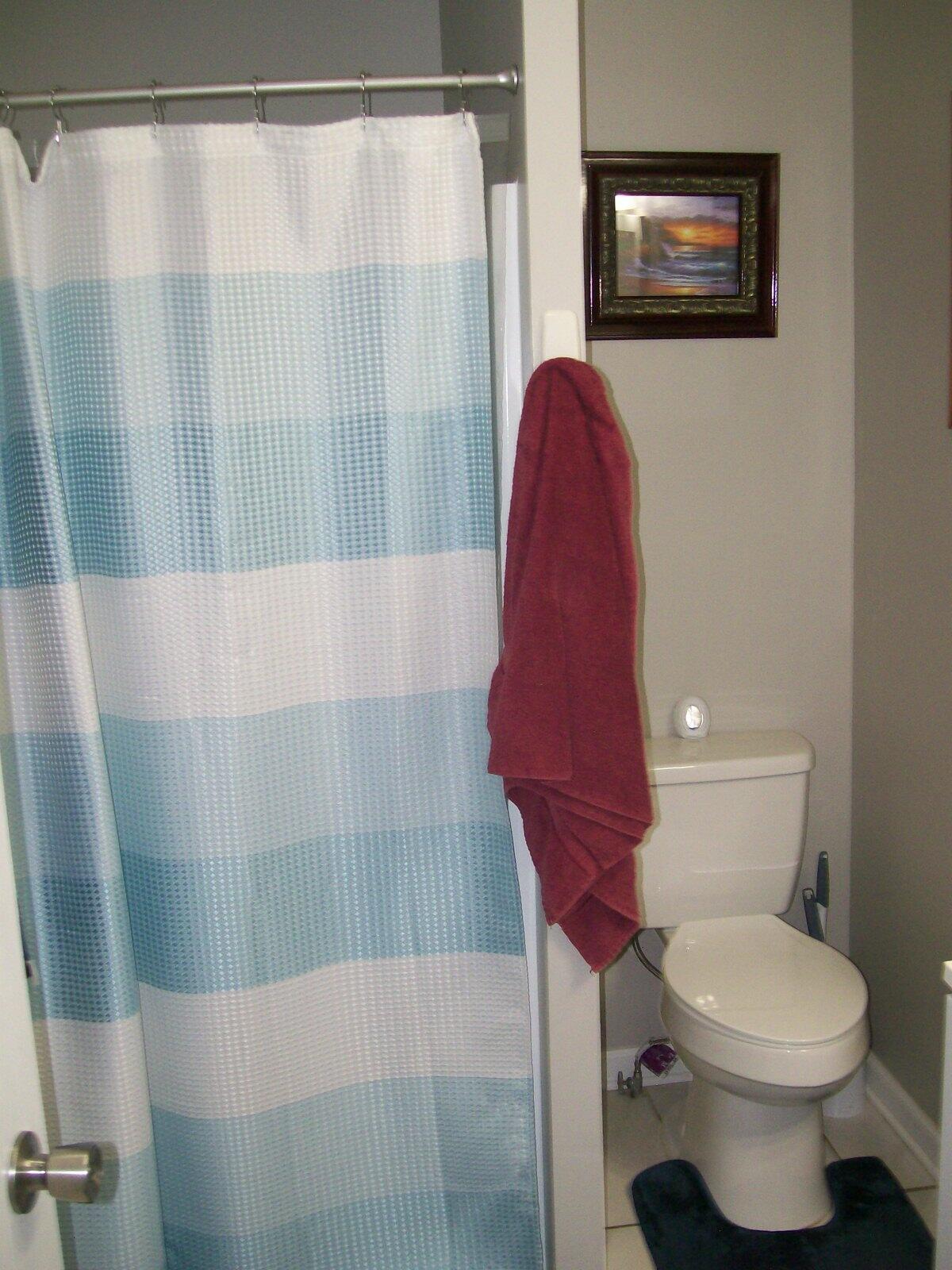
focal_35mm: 36
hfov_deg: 39.7
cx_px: 476
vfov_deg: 51.4
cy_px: 635
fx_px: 1320
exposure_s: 1/64
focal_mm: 6
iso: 140
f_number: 2.7
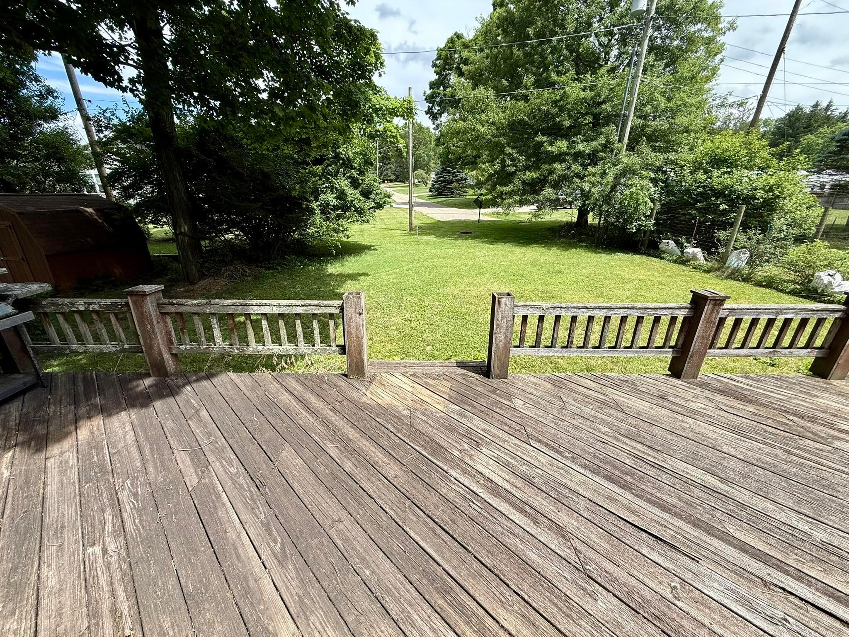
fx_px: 343
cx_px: 424
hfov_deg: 102.1
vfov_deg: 85.7
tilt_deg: -19.5
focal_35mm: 14
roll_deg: -0.9
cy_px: 318
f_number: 2.2
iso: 50
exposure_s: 1/1017
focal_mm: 2.22
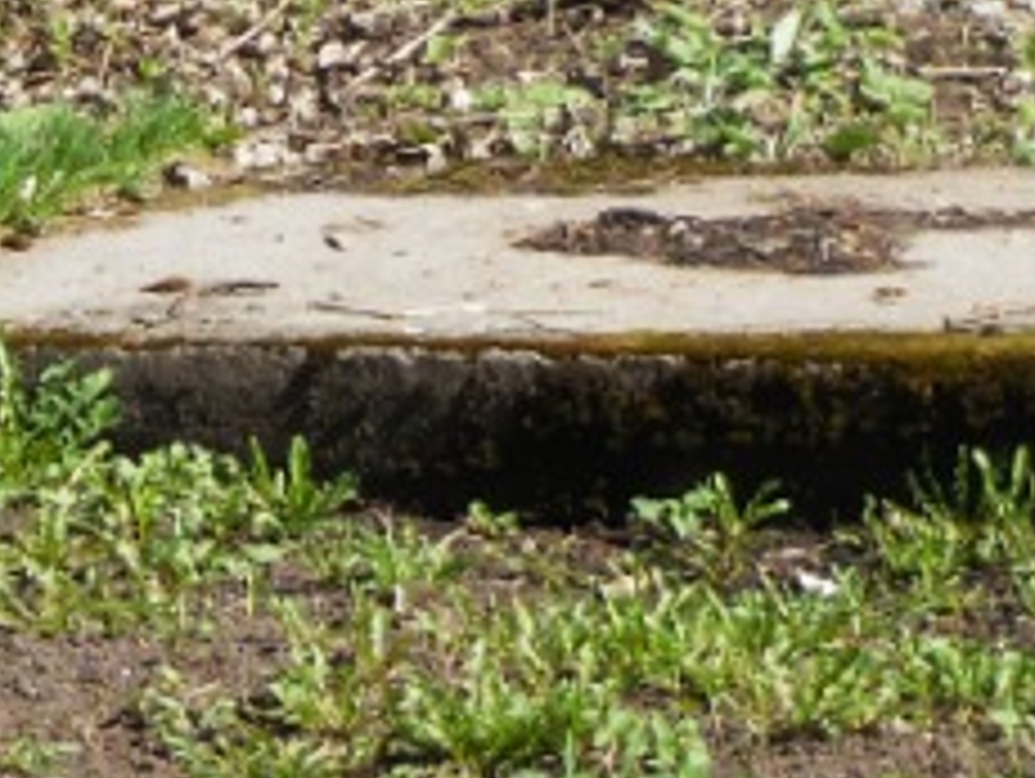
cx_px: 428
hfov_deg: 7.3
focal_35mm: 271
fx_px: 8111
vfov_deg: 5.4
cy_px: -504
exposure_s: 1/500
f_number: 4.5
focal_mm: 11
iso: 125
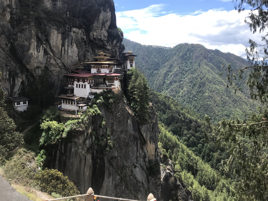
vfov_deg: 49.7
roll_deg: -0.1
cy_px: 100
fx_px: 217
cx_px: 134
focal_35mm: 28
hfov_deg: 63.4
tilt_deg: -9.1
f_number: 1.8
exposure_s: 1/967
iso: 20
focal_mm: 3.99
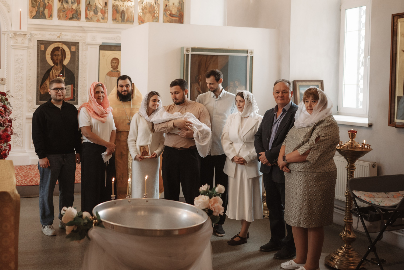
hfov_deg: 41.3
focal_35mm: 47
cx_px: 134
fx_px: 528
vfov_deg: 28.6
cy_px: 100
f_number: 2.2
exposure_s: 1/320
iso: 1000
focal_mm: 35
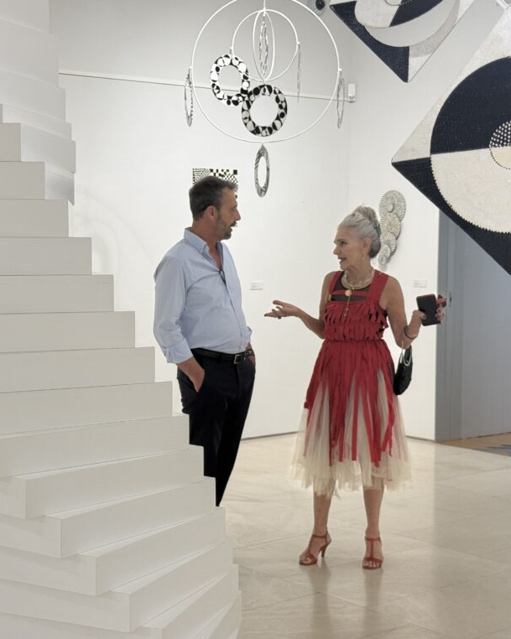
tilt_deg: -3.8
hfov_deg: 24.1
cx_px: 176
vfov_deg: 30.0
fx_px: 1192
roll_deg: -0.4
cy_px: 318
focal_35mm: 63
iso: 80
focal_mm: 6.76
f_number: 1.78
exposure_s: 1/100
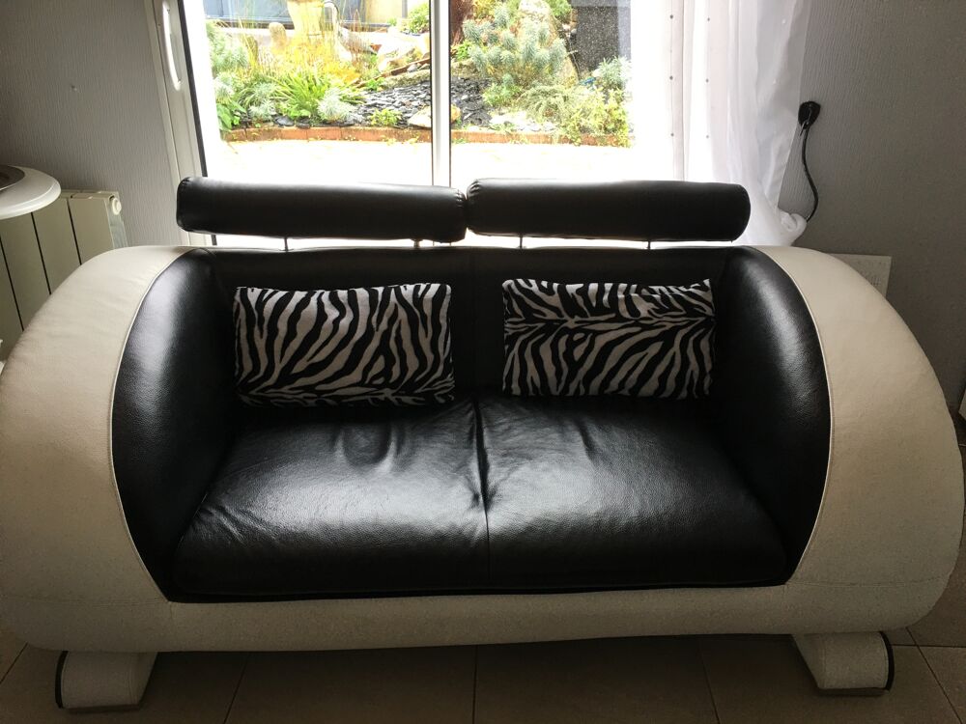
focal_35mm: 29
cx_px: 483
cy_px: 362
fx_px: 809
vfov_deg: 48.2
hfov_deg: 61.7
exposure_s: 1/33
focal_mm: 4.15
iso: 50
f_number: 2.2
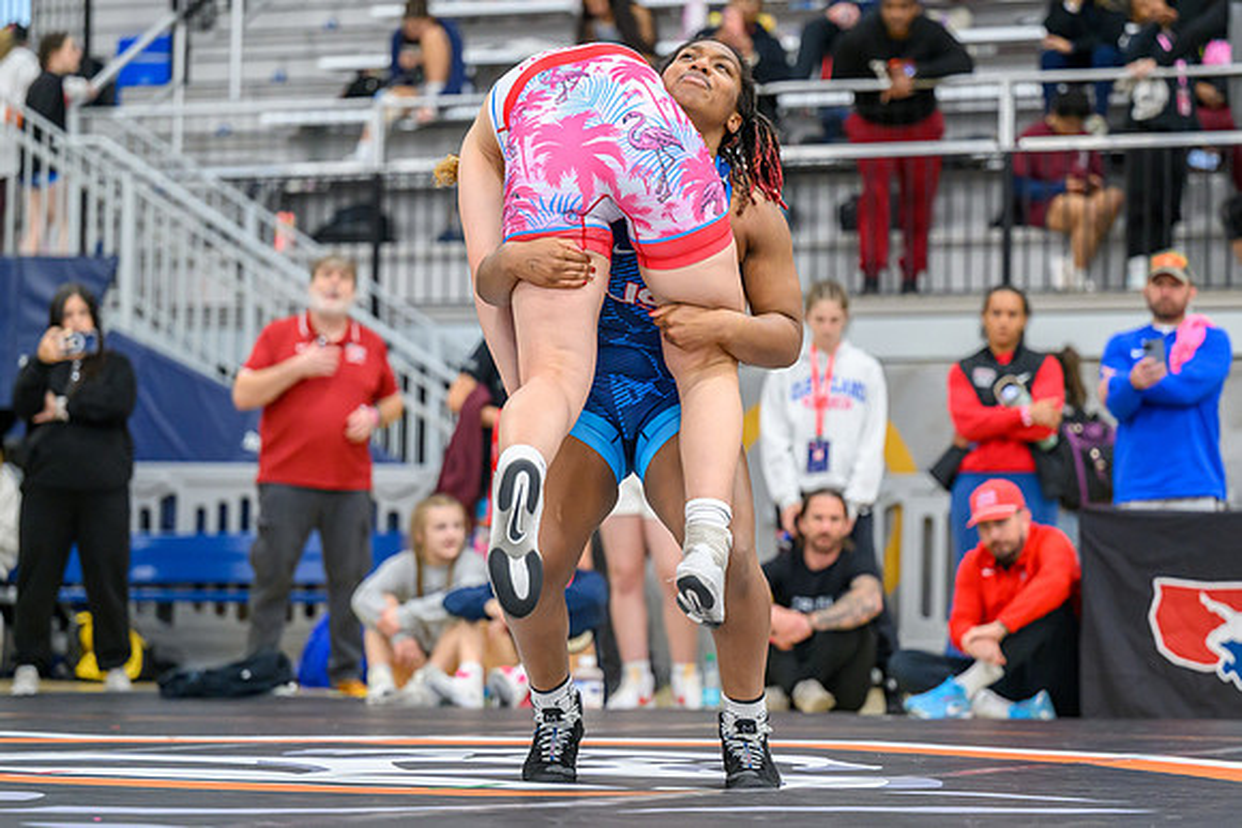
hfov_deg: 16.9
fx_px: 4168
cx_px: 702
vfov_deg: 11.4
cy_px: 437
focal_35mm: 121
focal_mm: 98
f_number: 2.8
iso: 3200
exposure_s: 1/800
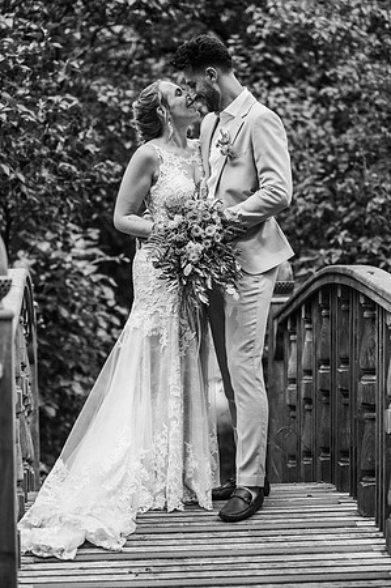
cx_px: 196
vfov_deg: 23.9
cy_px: 294
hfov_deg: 16.0
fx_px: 1388
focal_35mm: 85
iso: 100
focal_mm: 85
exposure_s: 1/2000
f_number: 2.2
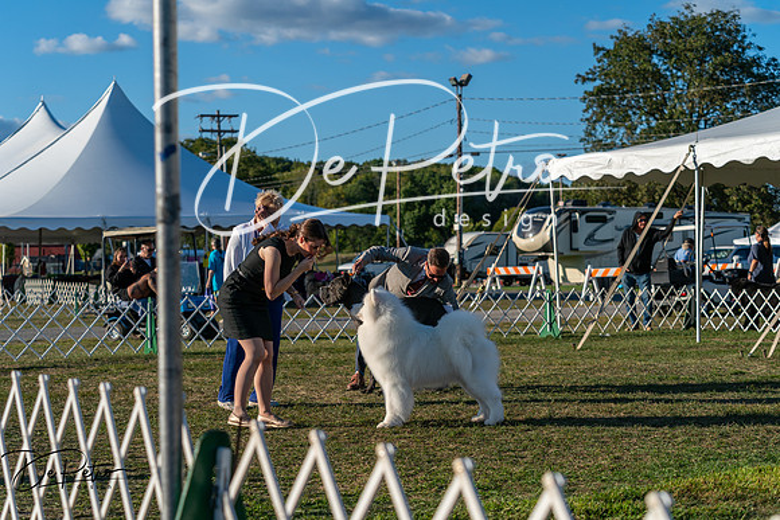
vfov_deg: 19.5
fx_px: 1517
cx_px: 390
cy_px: 260
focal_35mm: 70
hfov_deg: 28.8
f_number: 4.5
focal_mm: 70
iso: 125
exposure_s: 1/1250
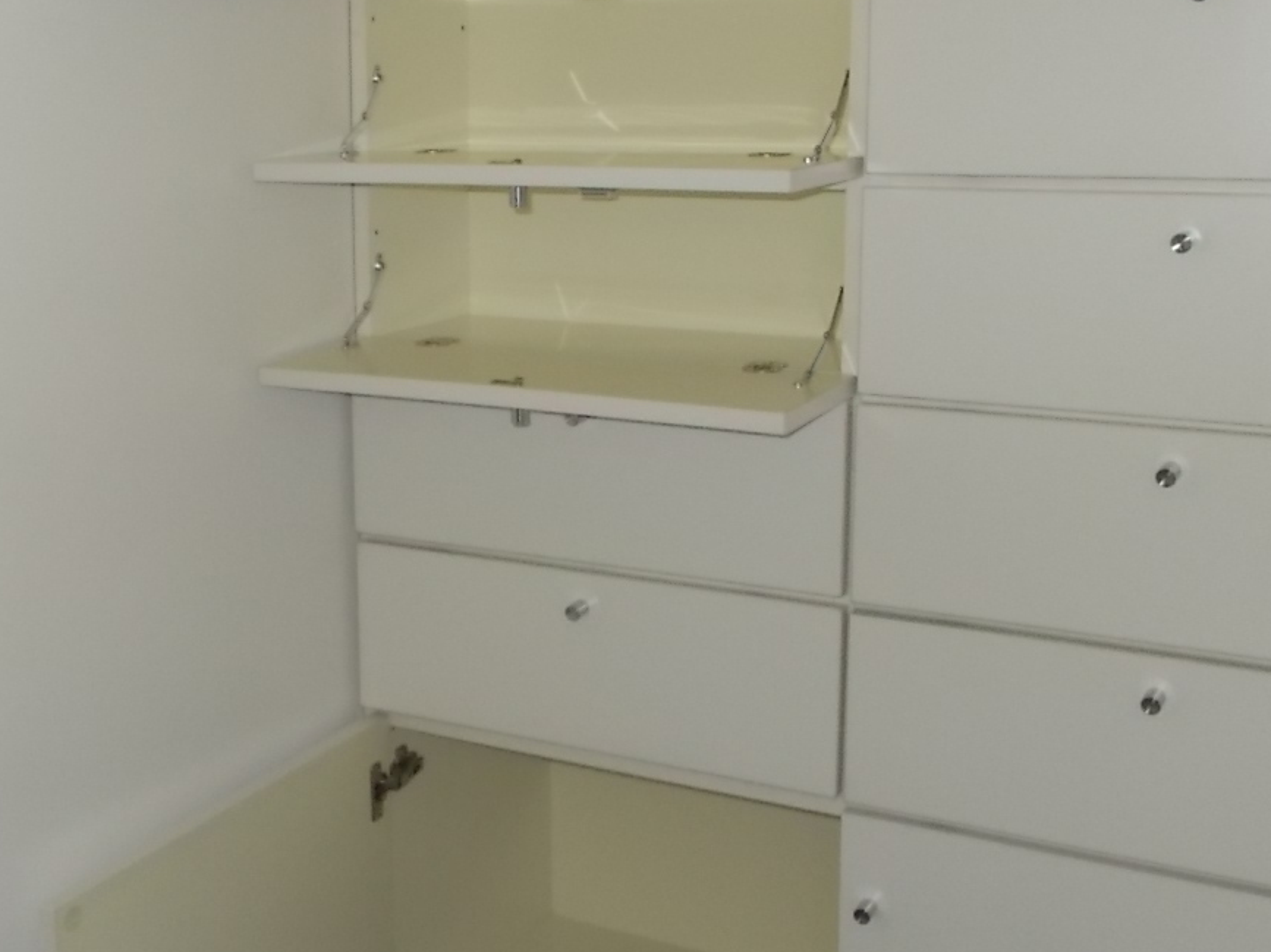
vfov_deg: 30.2
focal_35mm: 48
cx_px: 449
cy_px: 423
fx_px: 1762
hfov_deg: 39.3
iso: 200
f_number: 3.2
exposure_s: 1/25
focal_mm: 4.6
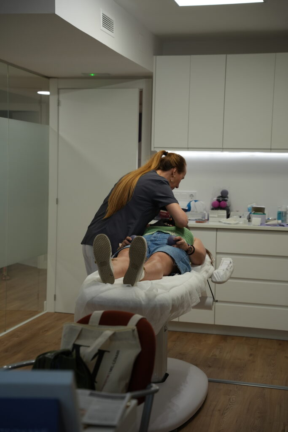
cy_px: 216
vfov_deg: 32.6
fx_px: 738
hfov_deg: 22.1
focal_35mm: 62
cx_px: 144
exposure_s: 1/160
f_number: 4
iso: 400
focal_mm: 61.5
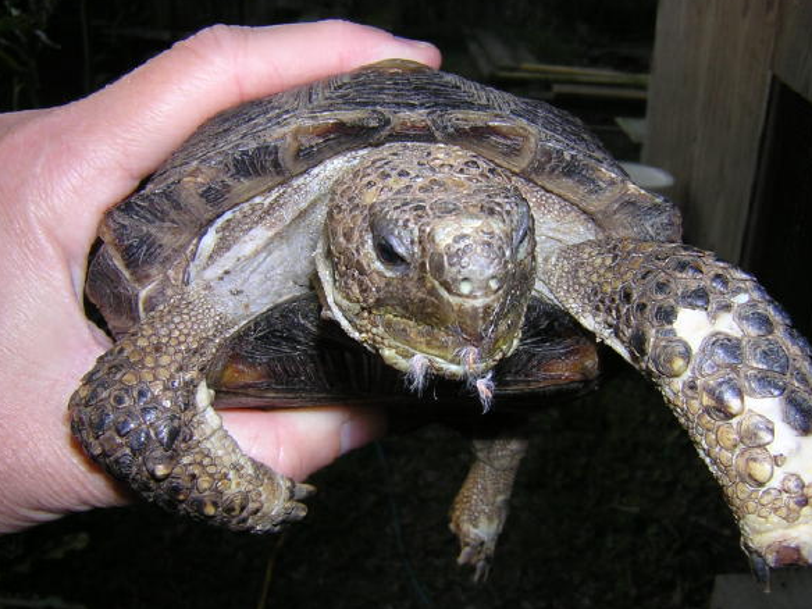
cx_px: 412
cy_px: 304
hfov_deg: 50.1
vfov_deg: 38.7
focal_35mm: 37
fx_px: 868
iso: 100
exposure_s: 1/60.1
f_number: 5.2
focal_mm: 4.7
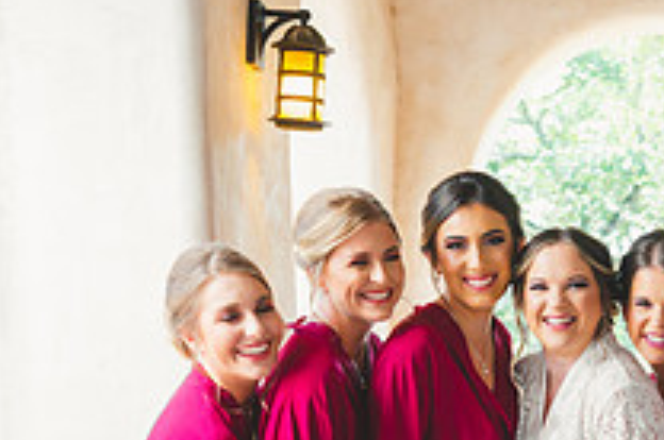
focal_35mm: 95
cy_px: 494
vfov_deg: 14.0
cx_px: 664
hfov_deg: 20.8
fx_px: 1749
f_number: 2.8
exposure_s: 1/160
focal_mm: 34
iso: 250
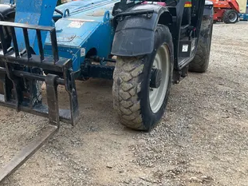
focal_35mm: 46
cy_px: 89
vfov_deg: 31.5
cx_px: 57
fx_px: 329
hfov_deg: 39.9
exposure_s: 1/121
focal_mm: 4.2
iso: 64
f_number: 1.6
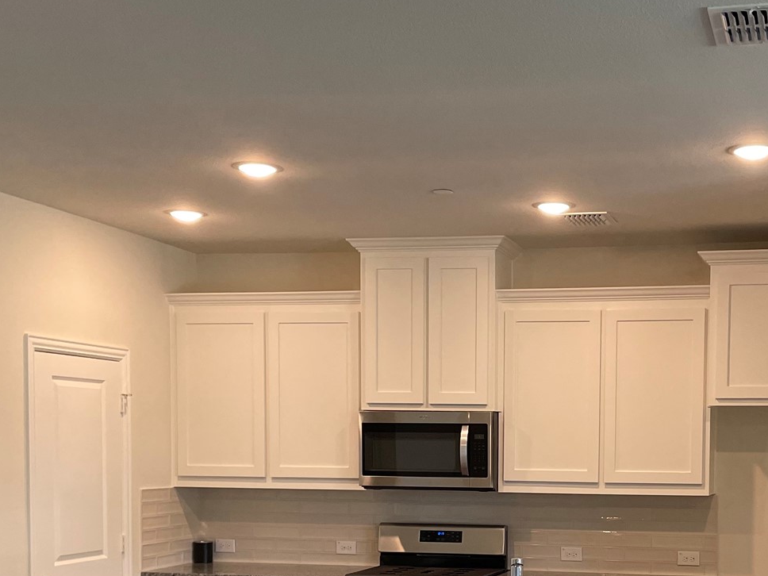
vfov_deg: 25.8
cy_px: 510
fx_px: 1220
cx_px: 568
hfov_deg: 34.3
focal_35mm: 55
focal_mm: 4.2
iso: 125
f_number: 1.6
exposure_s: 1/120
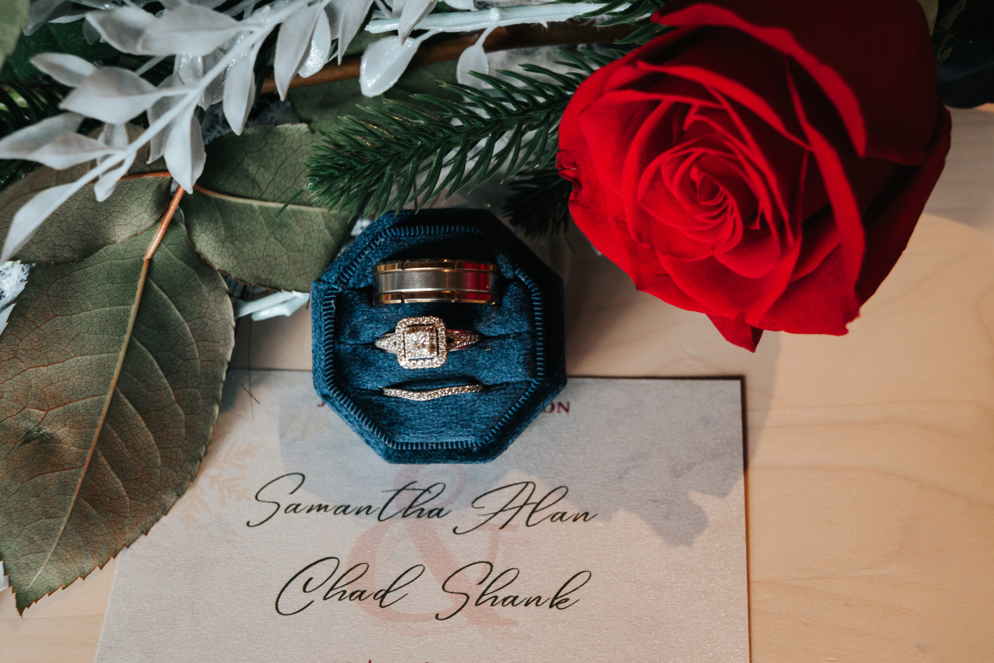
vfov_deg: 27.0
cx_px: 497
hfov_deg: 39.6
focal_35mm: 50
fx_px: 1381
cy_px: 332
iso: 1250
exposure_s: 1/125
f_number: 10
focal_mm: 50
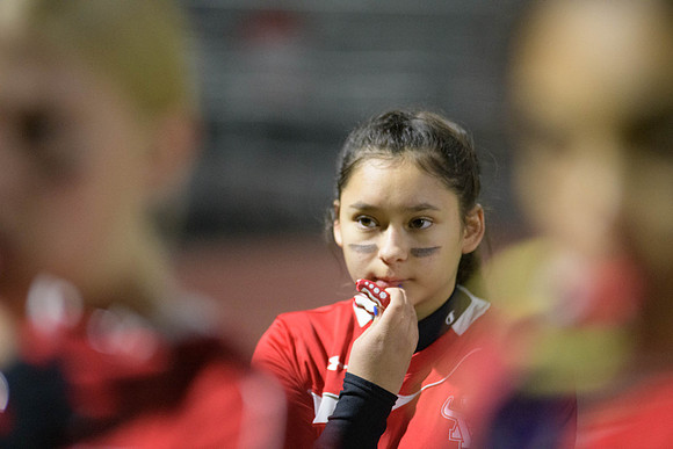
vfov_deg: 6.9
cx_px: 336
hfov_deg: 10.3
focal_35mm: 200
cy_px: 224
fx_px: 3740
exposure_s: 1/640
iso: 9000
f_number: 2.8
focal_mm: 200
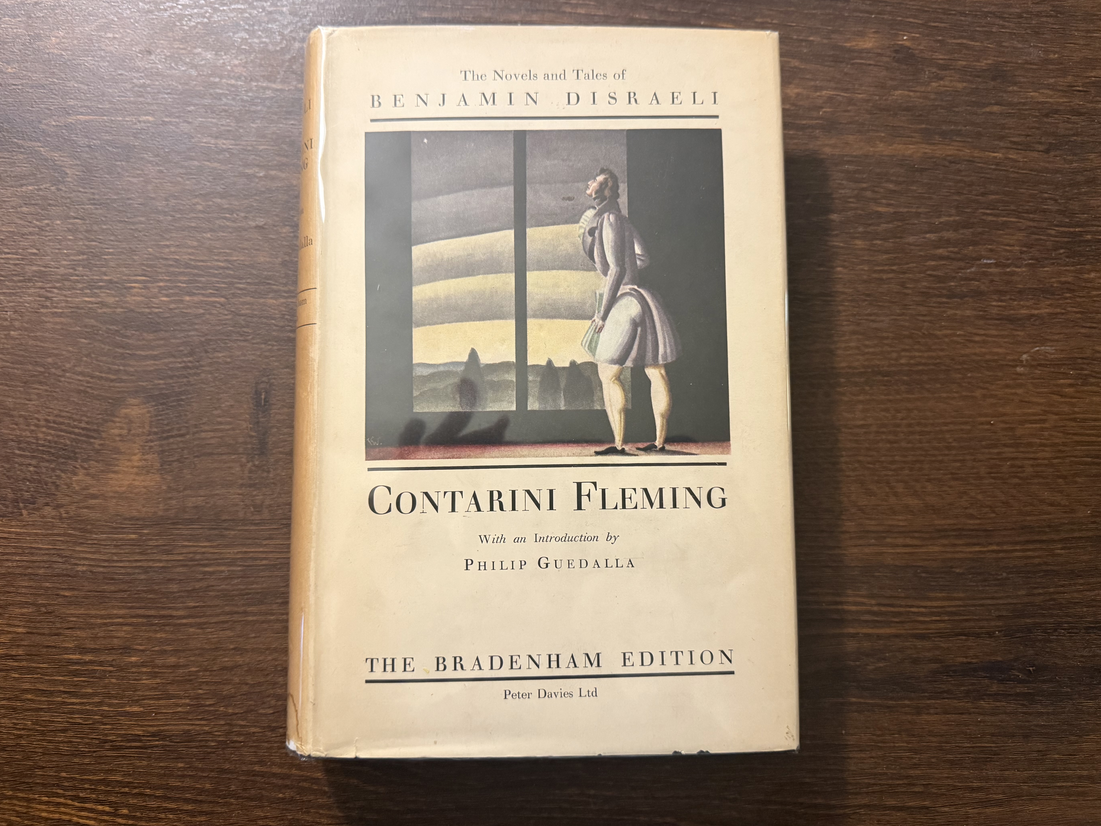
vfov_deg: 54.9
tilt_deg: -84.4
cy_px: 397
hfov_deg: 69.4
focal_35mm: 25
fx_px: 795
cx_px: 551
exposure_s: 1/60
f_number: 1.78
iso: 400
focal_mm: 6.76
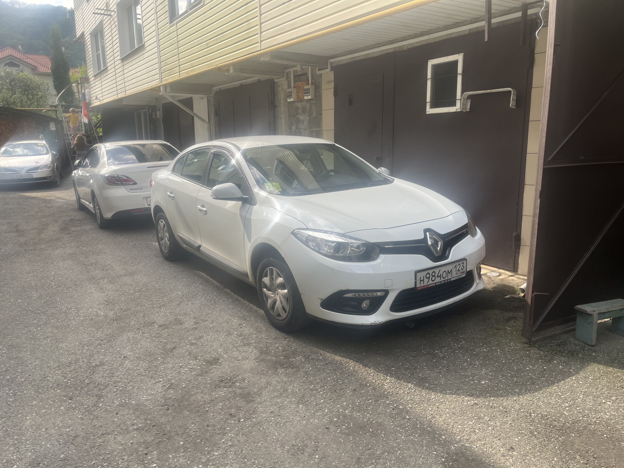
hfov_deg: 67.3
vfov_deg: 53.1
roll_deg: +0.2
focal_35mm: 26
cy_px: 234
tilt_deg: -11.2
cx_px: 312
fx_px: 469
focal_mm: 5.1
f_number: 1.6
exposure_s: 1/639
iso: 50
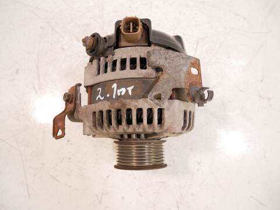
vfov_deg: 56.8
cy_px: 105
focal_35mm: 24
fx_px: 194
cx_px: 140
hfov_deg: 71.6
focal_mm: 12
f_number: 3.5
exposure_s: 1/60
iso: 800
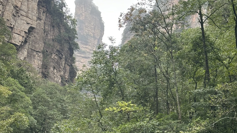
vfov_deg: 17.2
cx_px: 118
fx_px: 440
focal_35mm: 70
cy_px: 95
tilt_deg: +12.3
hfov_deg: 30.1
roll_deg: -0.9
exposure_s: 1/66
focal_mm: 6.86
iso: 80
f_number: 1.78
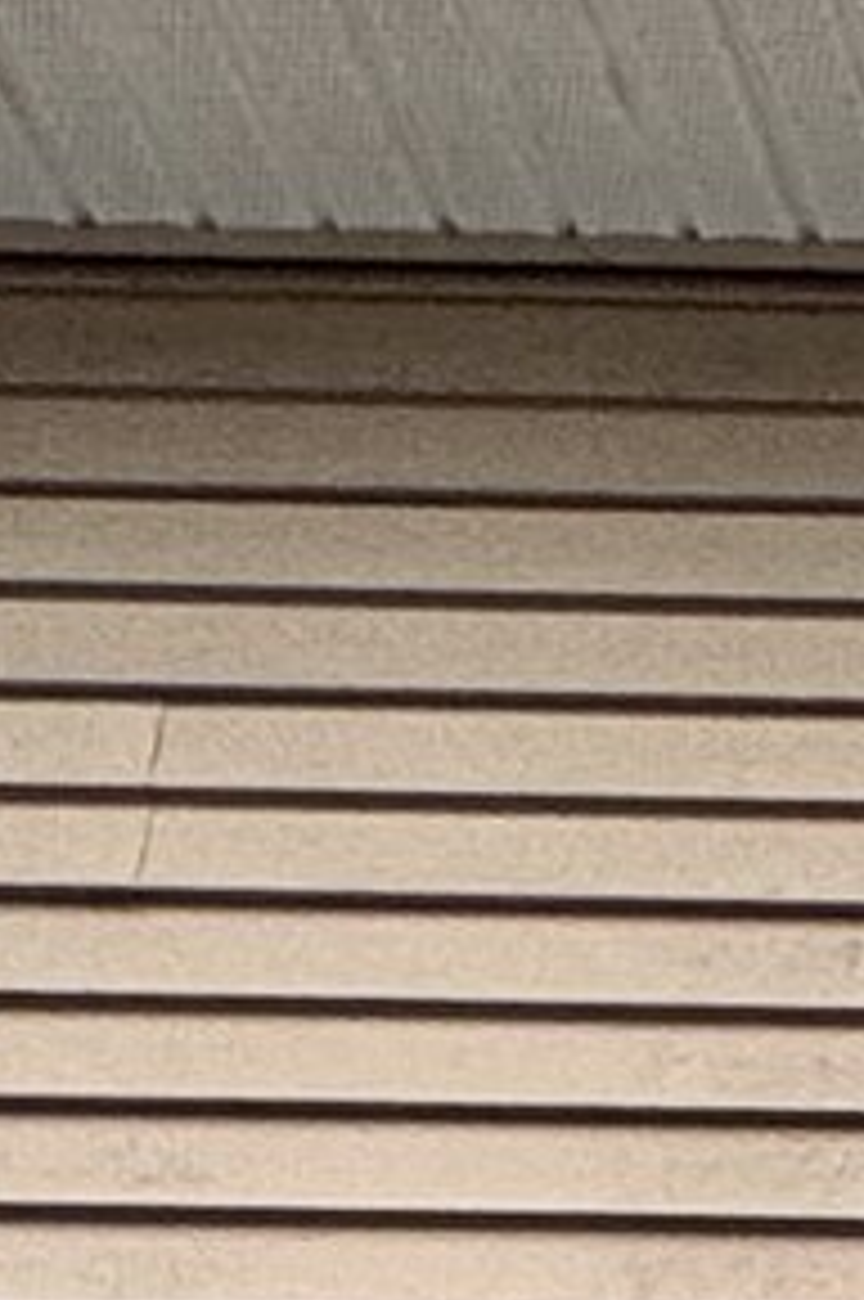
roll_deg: +1.3
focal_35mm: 155
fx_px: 5593
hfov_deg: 7.3
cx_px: 2966
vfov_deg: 9.2
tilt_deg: +12.5
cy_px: 4422
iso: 40
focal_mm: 2.22
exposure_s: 1/652
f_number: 2.2
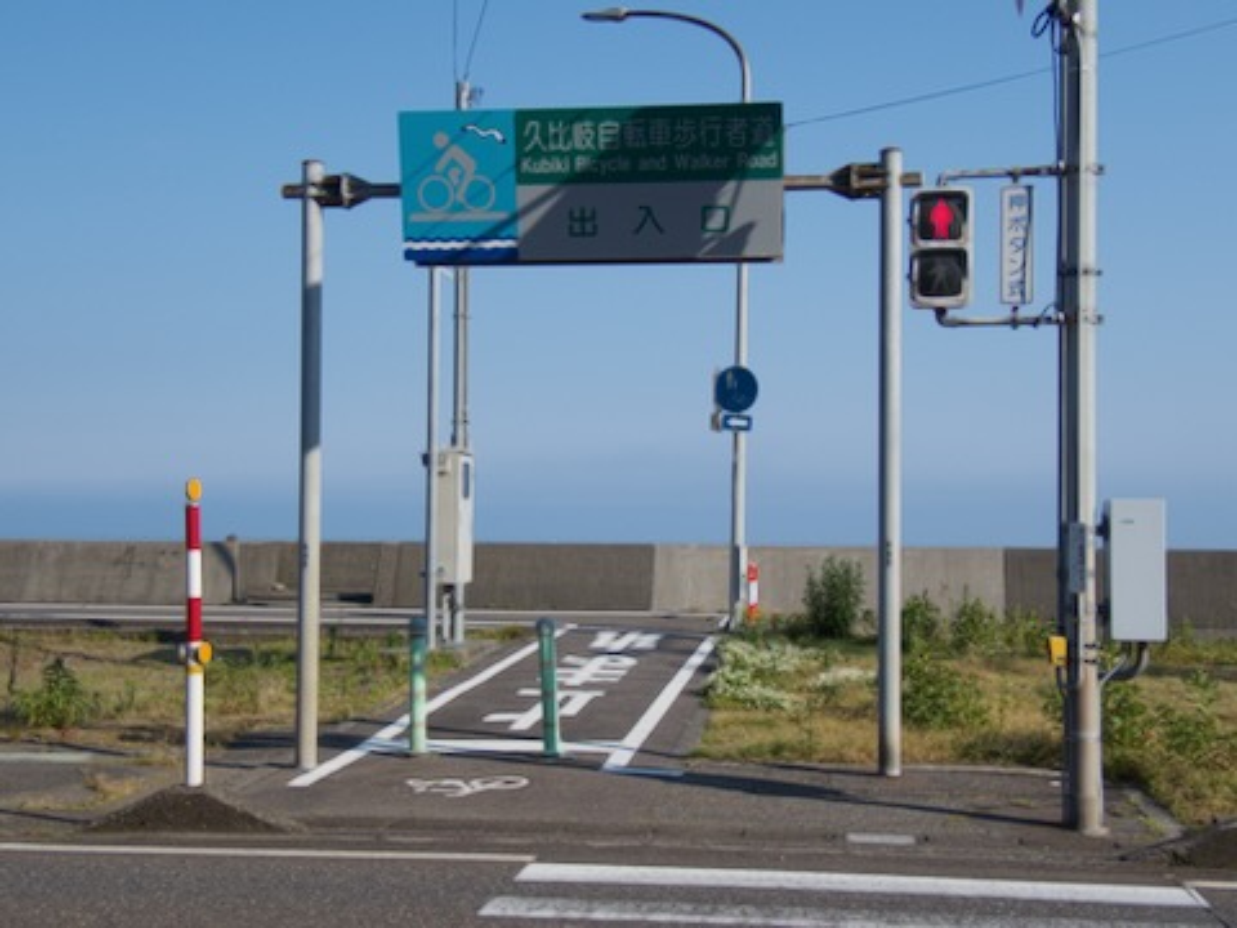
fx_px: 1787
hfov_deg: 38.2
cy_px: 464
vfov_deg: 29.1
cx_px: 618
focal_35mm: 50
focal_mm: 9.01
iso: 100
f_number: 4.5
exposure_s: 1/800
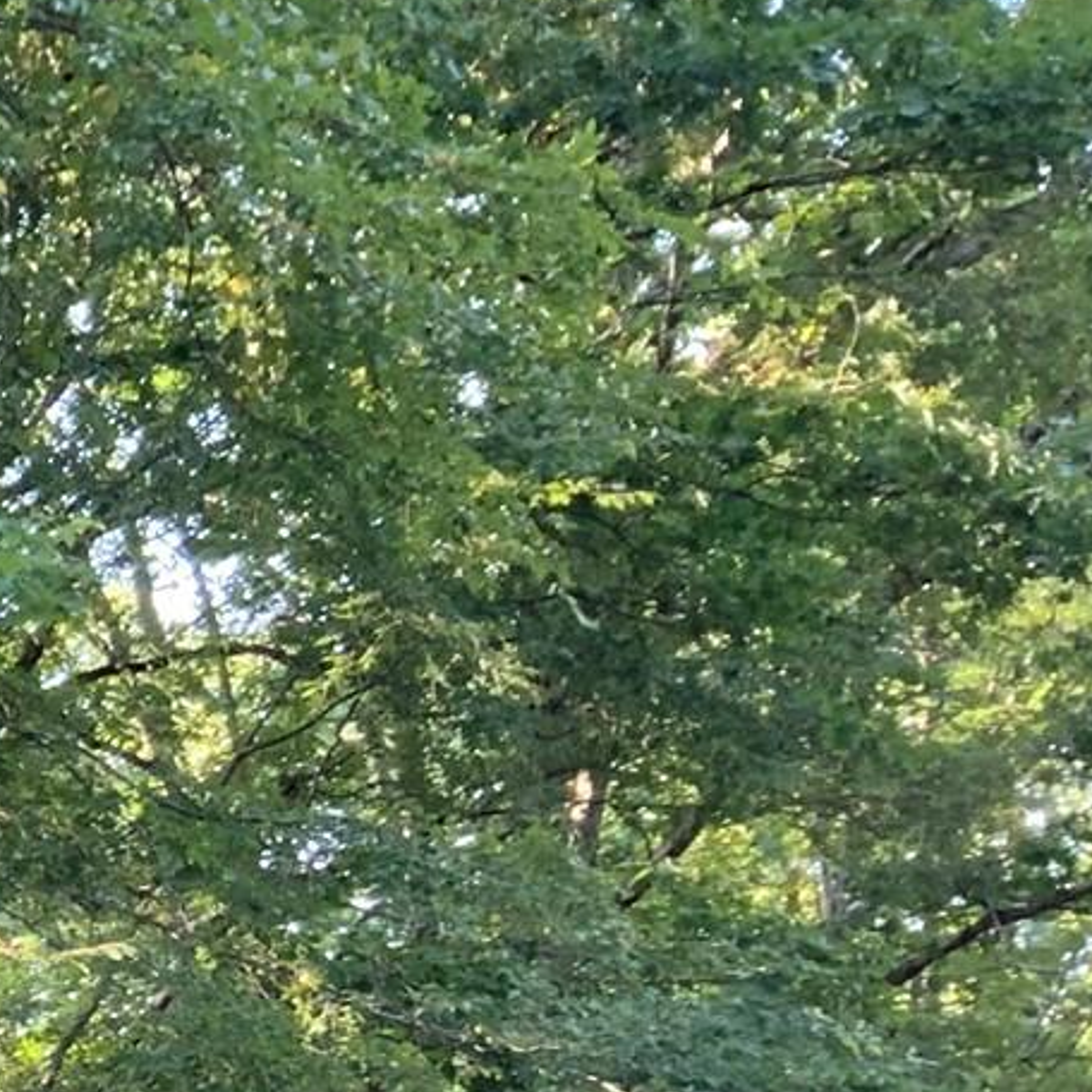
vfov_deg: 14.3
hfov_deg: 12.7
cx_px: -1262
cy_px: 1535
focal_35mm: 115
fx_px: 4104
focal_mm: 3
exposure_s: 1/60
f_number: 1.8
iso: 40
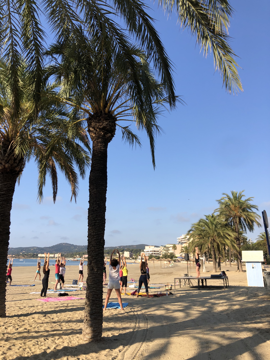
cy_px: 180
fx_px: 291
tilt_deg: +15.7
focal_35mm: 28
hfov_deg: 49.7
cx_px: 135
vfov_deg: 63.4
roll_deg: -1.1
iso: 20
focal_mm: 3.99
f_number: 1.8
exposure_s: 1/1567
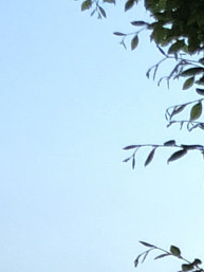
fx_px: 1366
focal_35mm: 174
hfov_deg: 8.0
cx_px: 442
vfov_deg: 9.9
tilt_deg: -2.3
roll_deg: +0.8
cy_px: 663
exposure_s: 1/14
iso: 100
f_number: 1.8
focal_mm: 3.99
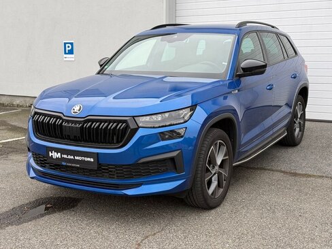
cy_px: 124
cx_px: 166
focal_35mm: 48
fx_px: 460
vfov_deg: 30.3
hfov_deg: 39.7
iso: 64
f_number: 1.78
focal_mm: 6.76
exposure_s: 1/587
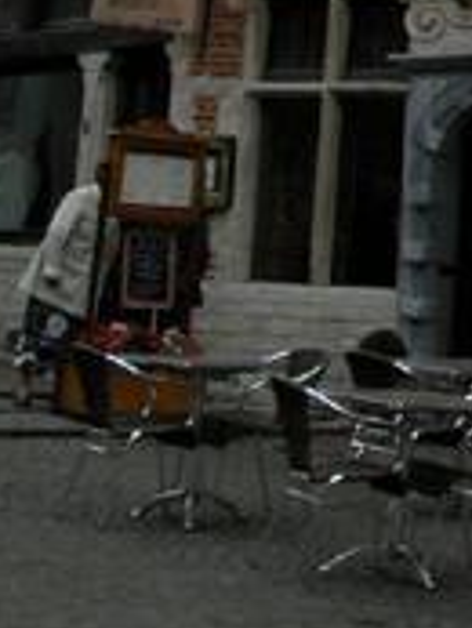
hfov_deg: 11.1
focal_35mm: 126
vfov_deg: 14.1
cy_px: -446
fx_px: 2288
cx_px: 795
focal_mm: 8.9
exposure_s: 1/249
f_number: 5.6
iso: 100
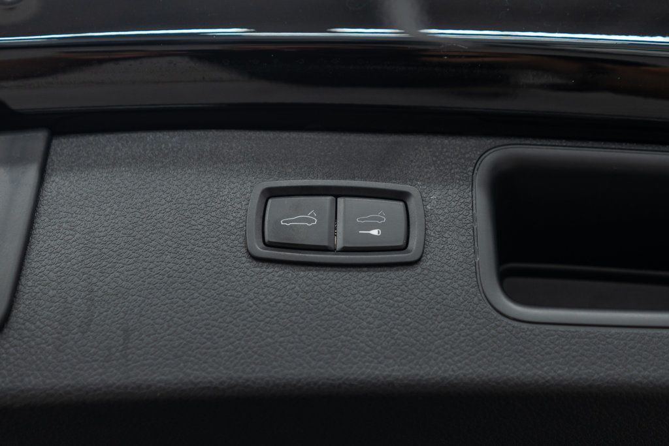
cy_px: 223
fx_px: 781
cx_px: 334
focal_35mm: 42
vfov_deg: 31.9
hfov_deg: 46.4
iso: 500
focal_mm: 28
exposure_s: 1/50
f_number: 3.2
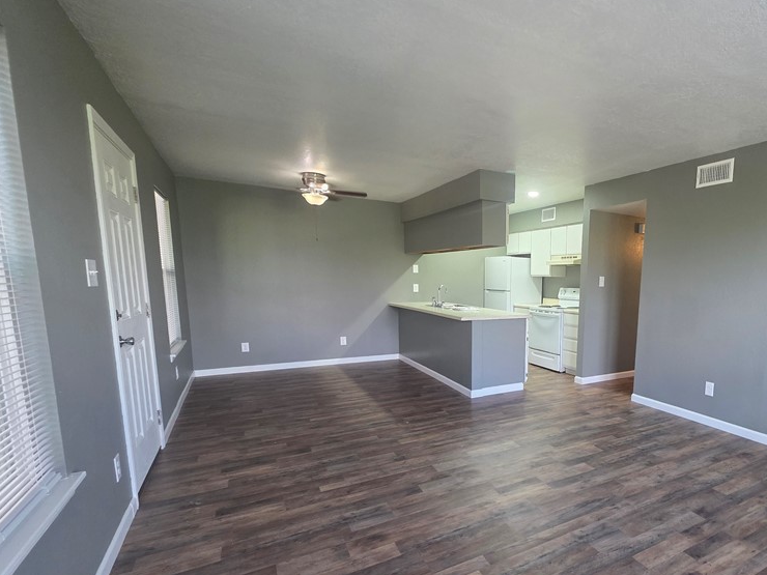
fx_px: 399
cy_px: 341
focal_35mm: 18
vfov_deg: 71.0
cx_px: 527
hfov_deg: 83.9
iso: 320
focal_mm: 2.2
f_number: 1.9
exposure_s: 1/60
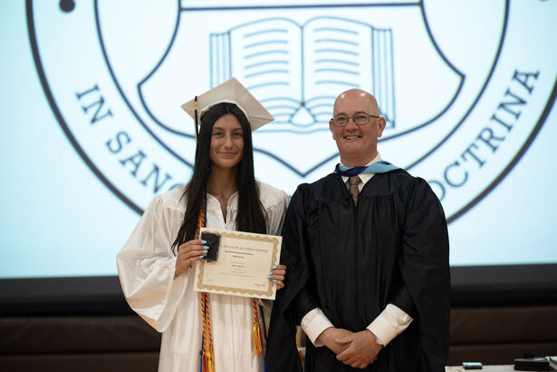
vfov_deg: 7.6
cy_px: 186
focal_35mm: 180
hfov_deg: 11.4
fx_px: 2785
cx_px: 278
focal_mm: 180
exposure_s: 1/100
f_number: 4
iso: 1600
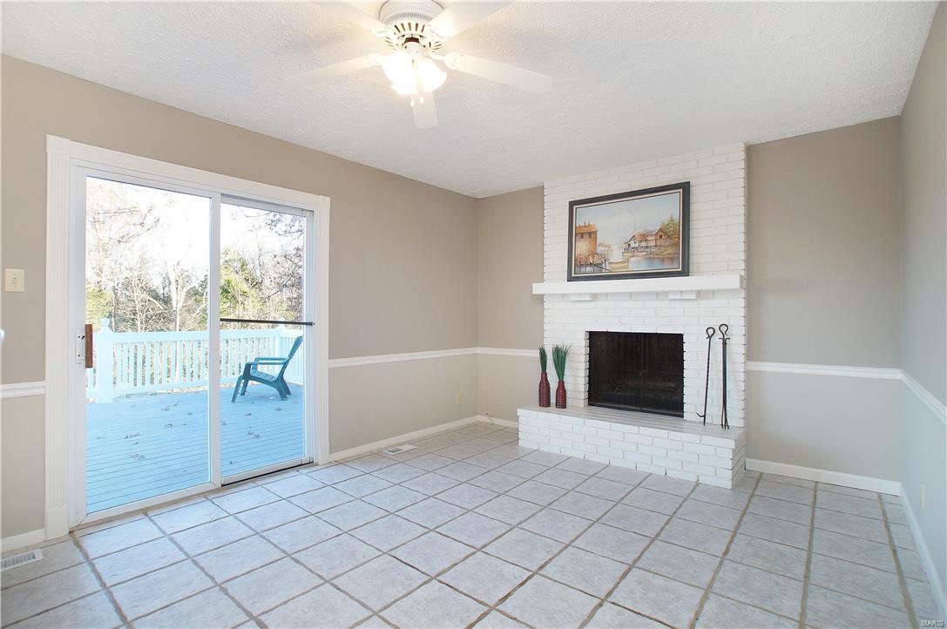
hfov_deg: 95.0
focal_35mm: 16
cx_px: 474
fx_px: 434
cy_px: 314
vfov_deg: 71.9
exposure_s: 1/60
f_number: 4.5
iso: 250
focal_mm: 11
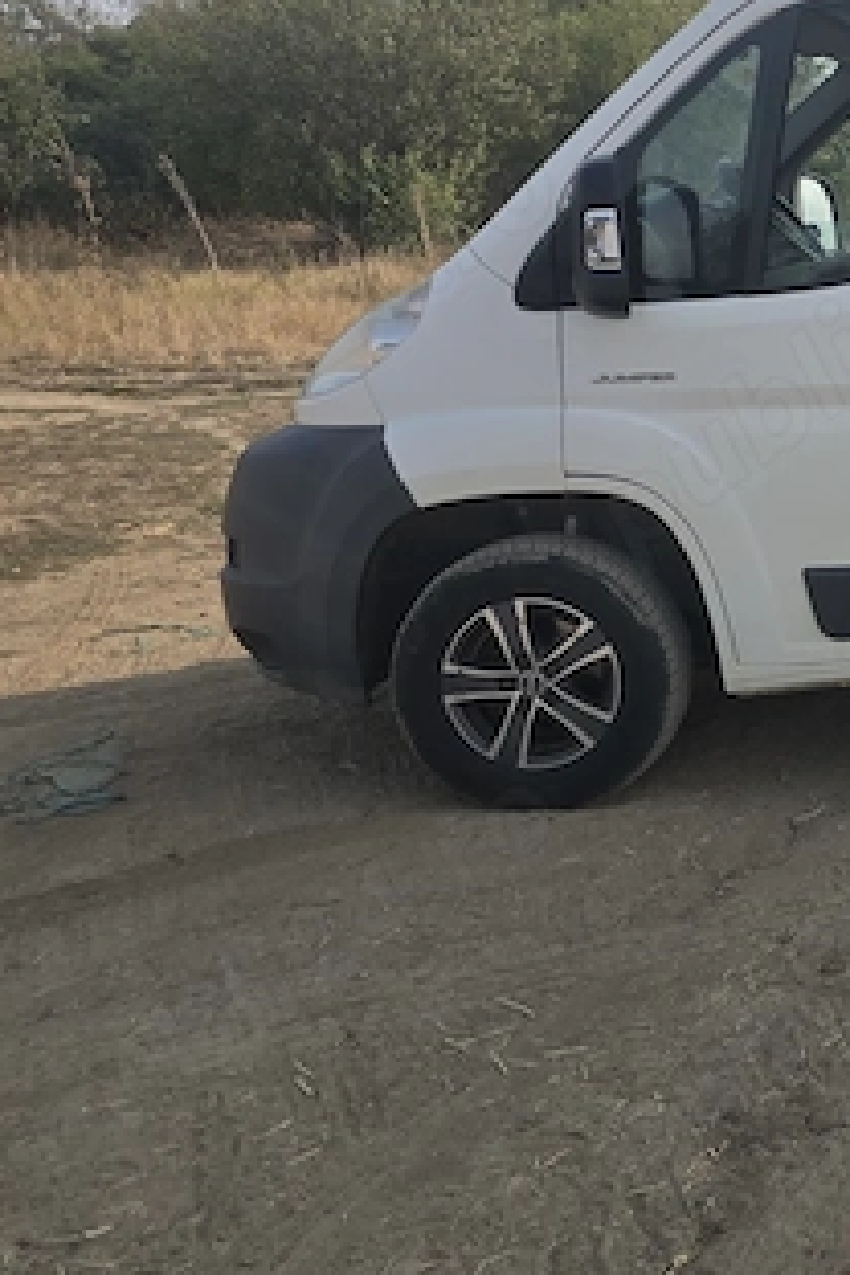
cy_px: 396
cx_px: 1148
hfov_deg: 24.8
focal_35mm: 46
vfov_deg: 42.0
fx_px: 1629
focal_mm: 6.3
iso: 12
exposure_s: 1/1000
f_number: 1.7
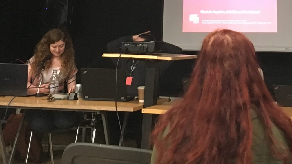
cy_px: -65
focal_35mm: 78
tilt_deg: +9.4
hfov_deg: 26.9
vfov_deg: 14.6
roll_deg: -1.7
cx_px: 212
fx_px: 604
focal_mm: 4.15
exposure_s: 1/25
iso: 200
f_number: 2.2
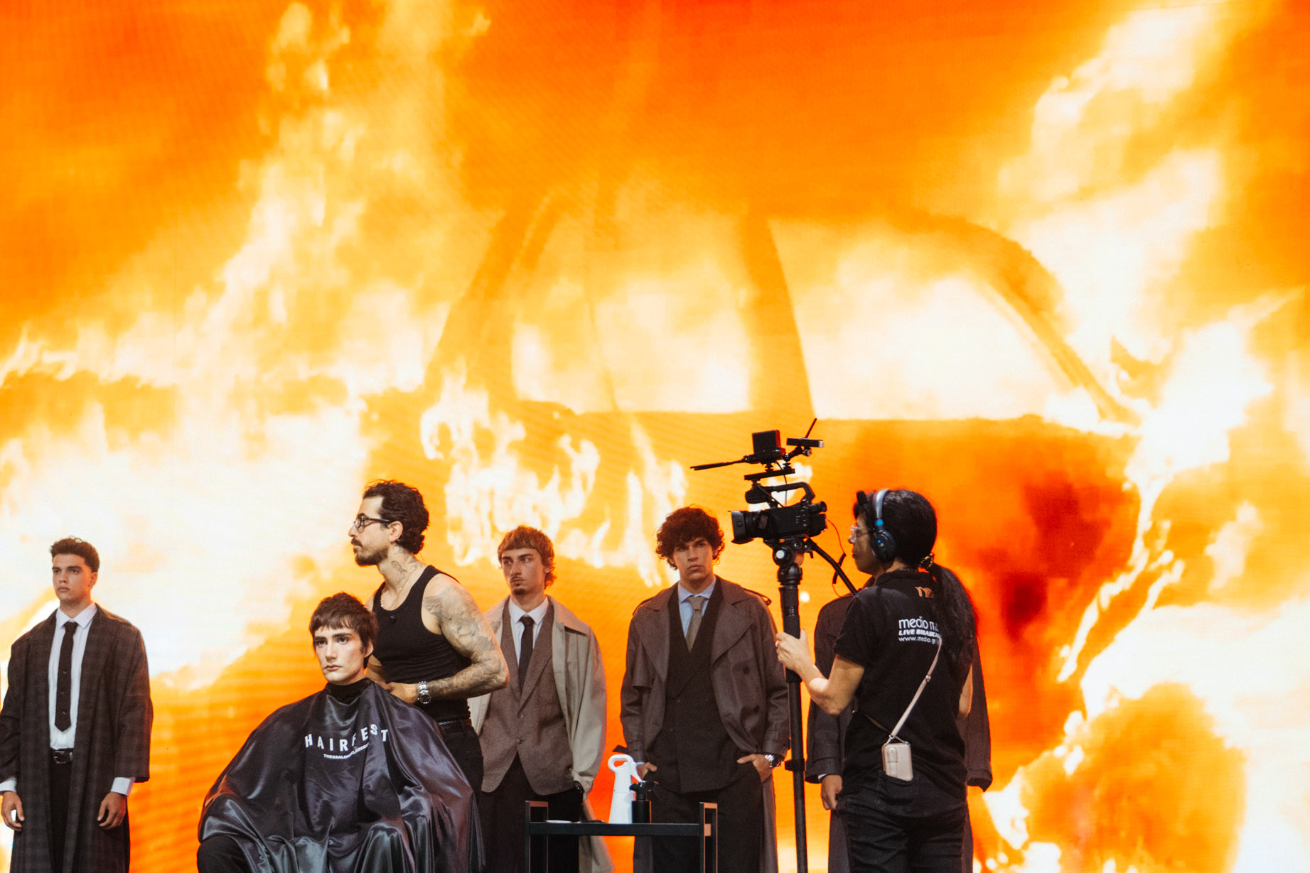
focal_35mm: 77
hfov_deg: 25.9
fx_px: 2802
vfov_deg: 17.7
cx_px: 294
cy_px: 581
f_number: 4
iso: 1600
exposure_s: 1/200
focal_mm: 47
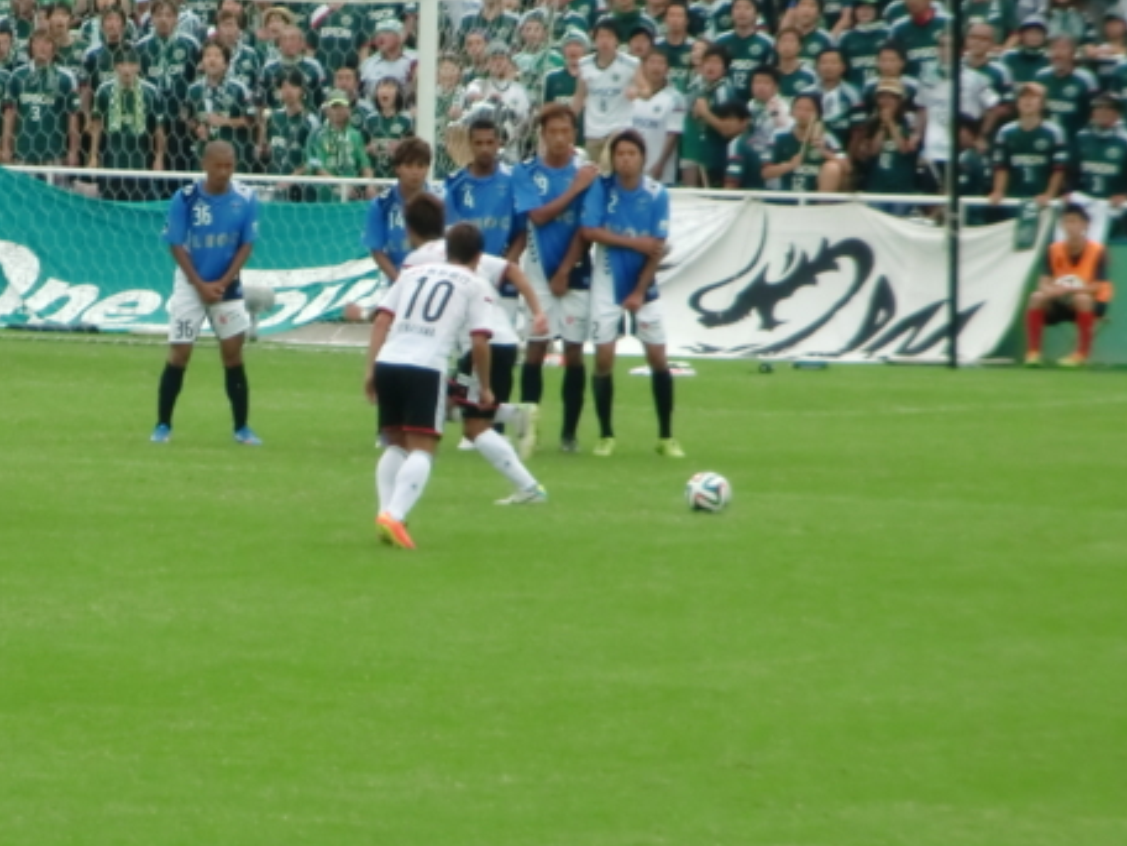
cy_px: 411
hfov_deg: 4.7
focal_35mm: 421
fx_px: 13707
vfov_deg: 3.5
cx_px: 262
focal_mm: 43
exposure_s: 1/250
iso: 250
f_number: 5.8
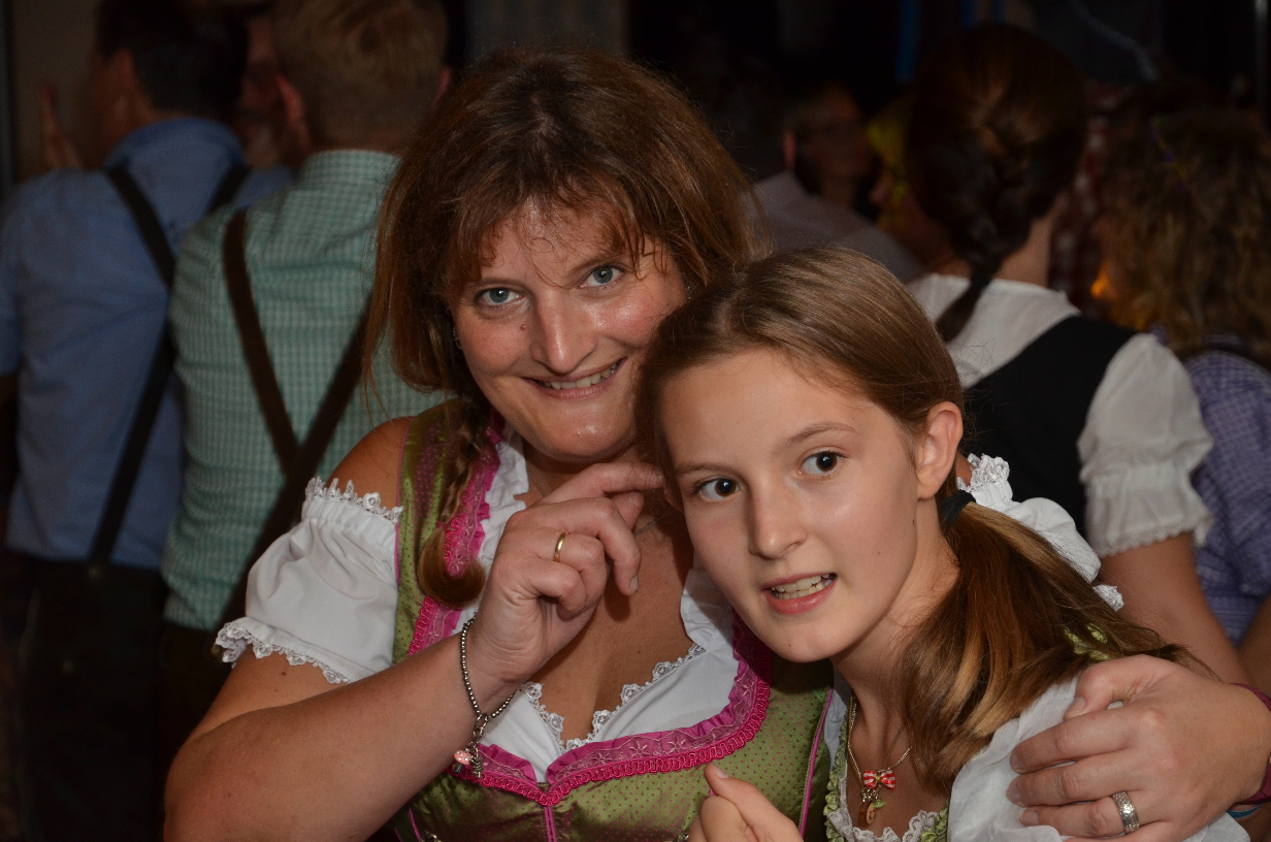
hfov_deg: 21.0
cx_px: 636
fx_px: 3435
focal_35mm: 98
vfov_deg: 14.0
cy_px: 421
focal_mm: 65
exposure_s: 1/60
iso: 800
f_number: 5.3
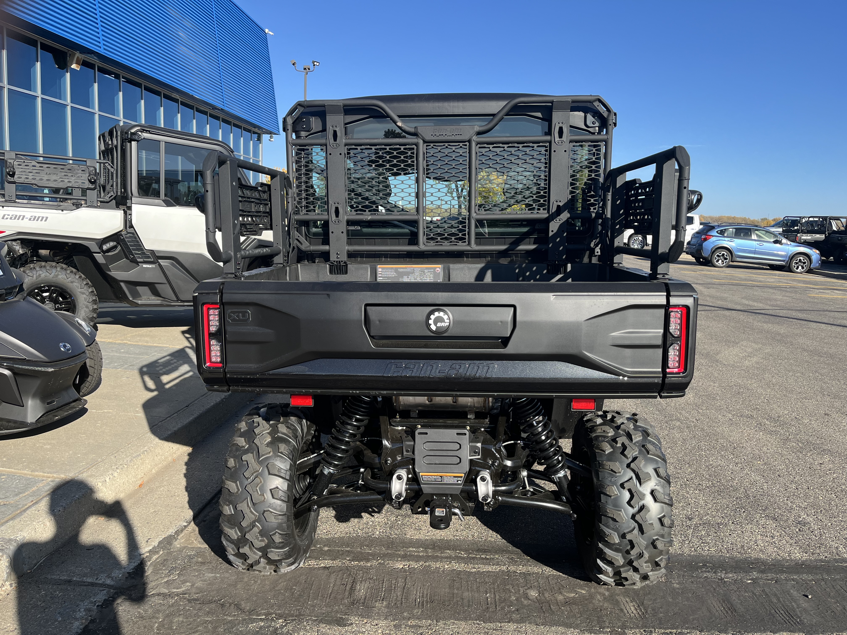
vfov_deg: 53.1
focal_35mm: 26
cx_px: 424
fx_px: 636
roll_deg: -1.9
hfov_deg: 67.3
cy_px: 318
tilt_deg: -8.7
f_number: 1.6
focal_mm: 5.1
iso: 50
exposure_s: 1/1600
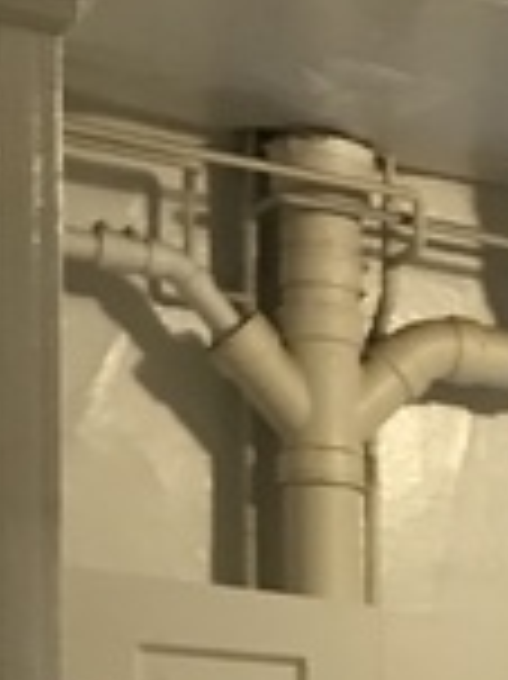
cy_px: 1169
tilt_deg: -4.6
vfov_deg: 14.3
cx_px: 872
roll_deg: -2.5
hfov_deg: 11.2
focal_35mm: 124
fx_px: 2430
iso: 100
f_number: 1.8
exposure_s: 1/15
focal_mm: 3.99
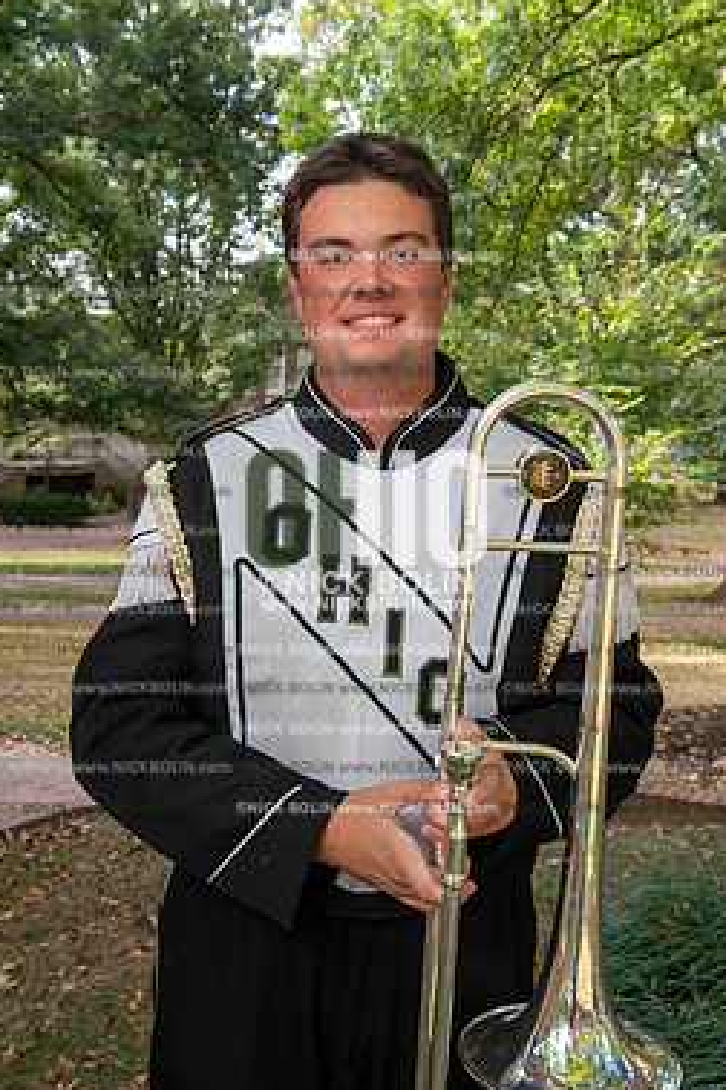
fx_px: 1512
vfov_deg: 39.6
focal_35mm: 50
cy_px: 531
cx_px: 366
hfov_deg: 27.0
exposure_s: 1/100
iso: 500
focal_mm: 42
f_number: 8
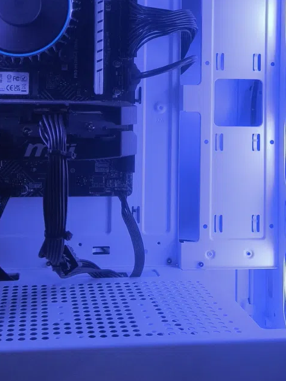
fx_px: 595
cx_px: 115
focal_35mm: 54
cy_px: 93
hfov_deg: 27.0
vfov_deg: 34.7
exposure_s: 1/50
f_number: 1.7
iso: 320
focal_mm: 4.71
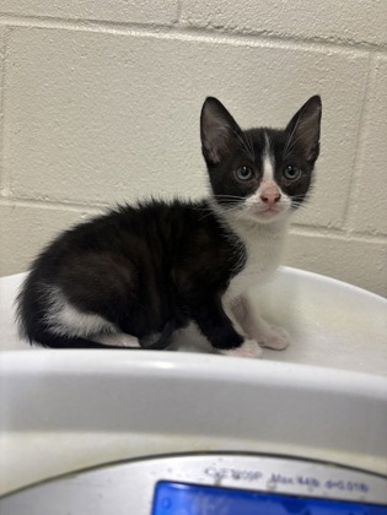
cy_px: 258
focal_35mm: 26
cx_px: 194
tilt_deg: -9.2
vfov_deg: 67.3
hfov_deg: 53.1
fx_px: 388
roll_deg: -6.5
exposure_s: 1/82
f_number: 1.6
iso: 125
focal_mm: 5.96
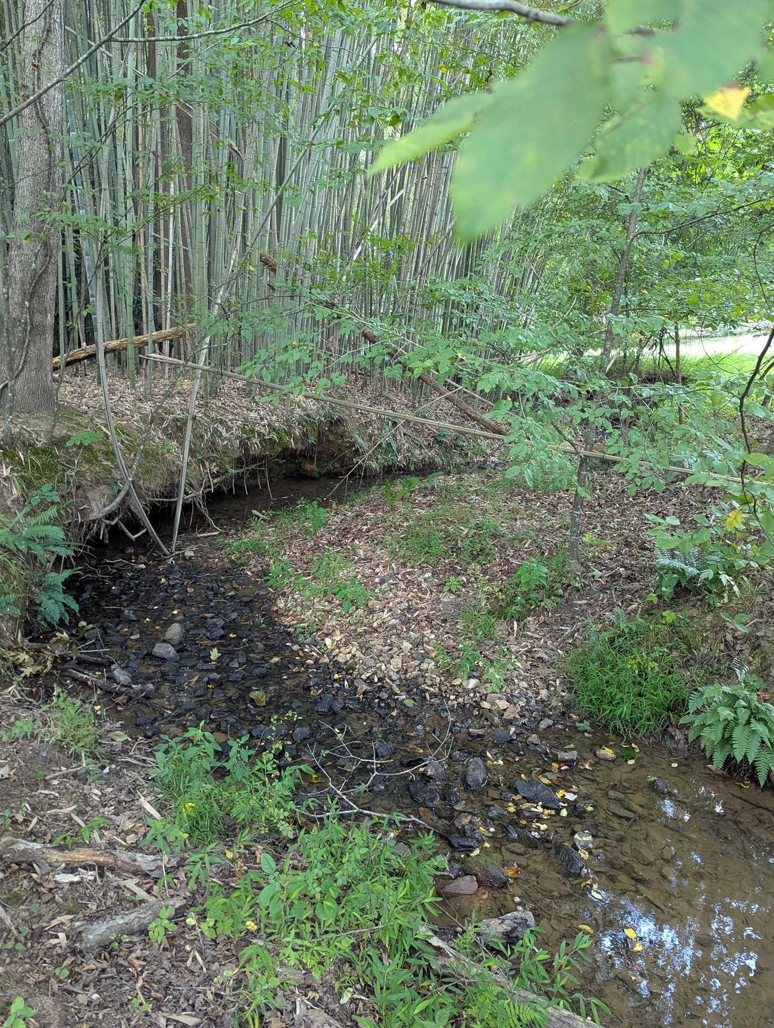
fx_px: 773
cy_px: 495
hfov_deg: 53.1
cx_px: 362
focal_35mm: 26
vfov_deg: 67.2
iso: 574
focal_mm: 6.81
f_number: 1.85
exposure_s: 1/214
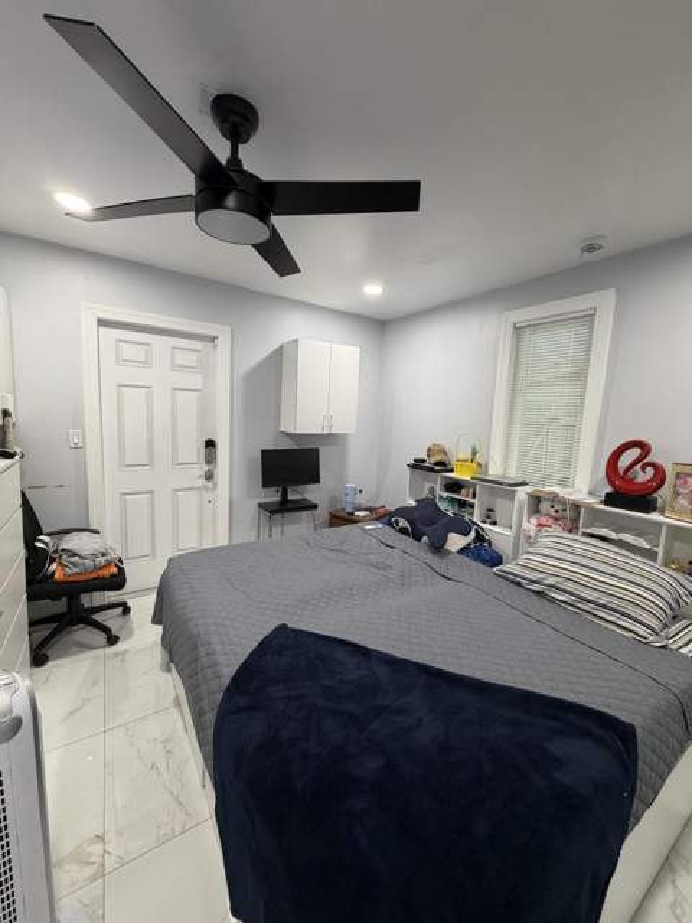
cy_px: 462
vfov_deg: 102.1
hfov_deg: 85.7
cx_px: 346
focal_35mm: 14
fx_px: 373
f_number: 2.2
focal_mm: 2.22
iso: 160
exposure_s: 1/60
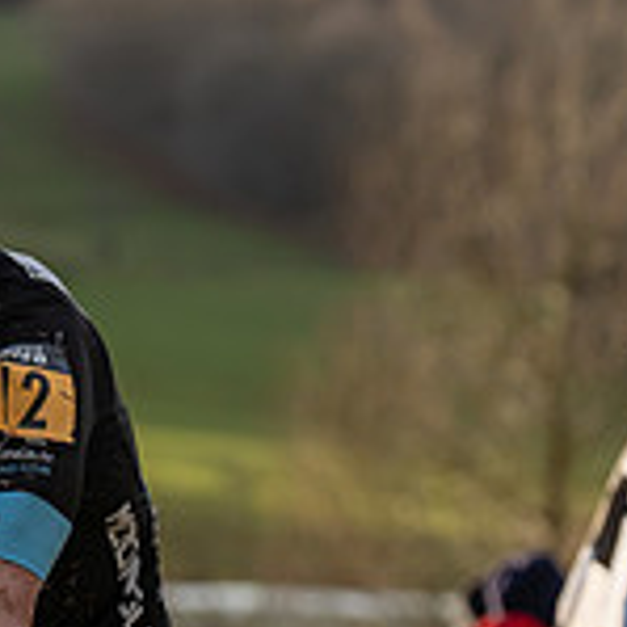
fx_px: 7603
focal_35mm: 371
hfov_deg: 4.7
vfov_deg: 4.7
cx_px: -143
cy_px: 633
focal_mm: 112
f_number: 4
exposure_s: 1/1000
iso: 250
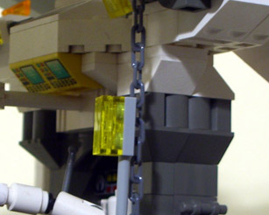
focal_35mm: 173
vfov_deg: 8.9
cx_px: 126
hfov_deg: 11.1
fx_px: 1378
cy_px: 142
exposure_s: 1/20
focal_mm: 14.2
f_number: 4
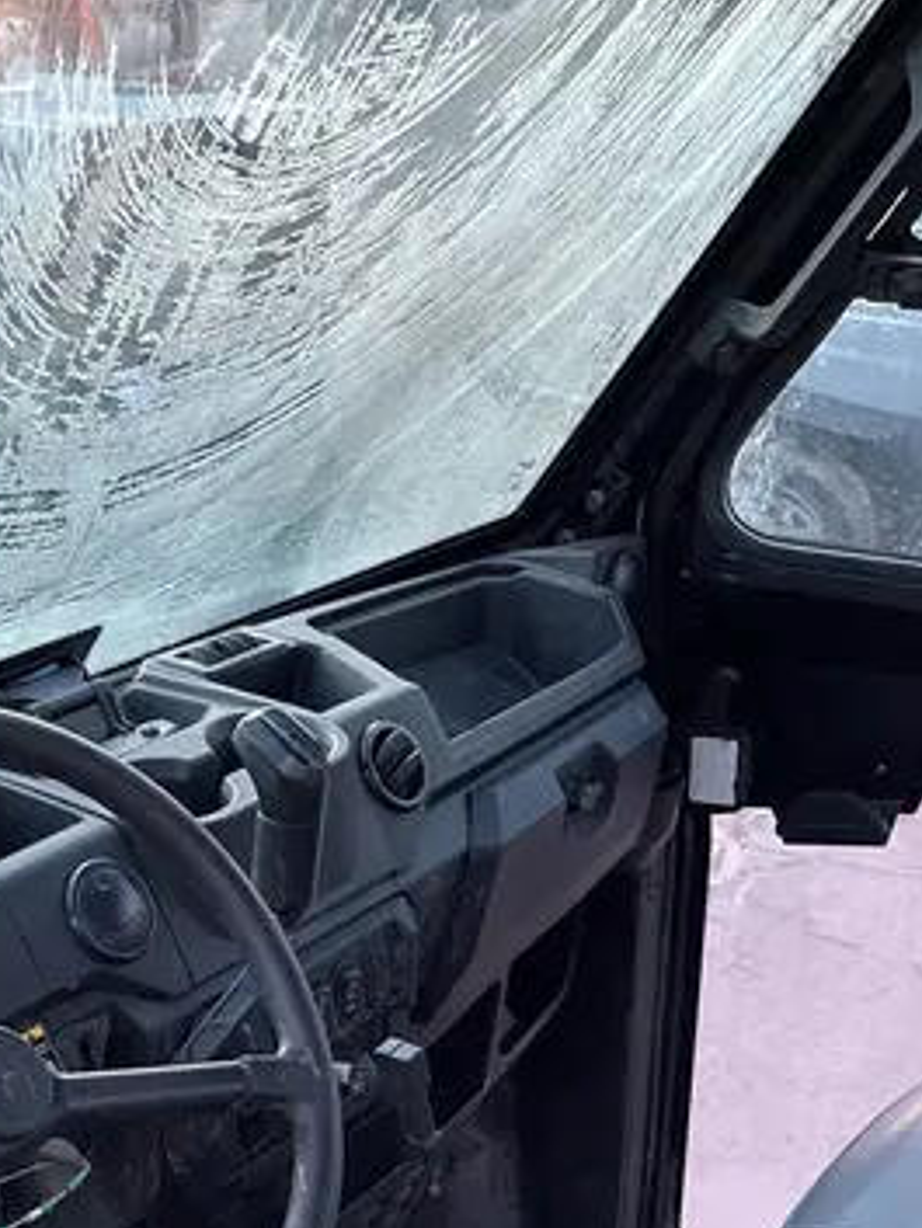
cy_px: 1209
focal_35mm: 54
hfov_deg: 26.3
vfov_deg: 32.8
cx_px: 129
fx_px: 1917
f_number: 1.6
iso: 400
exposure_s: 1/40
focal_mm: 5.1
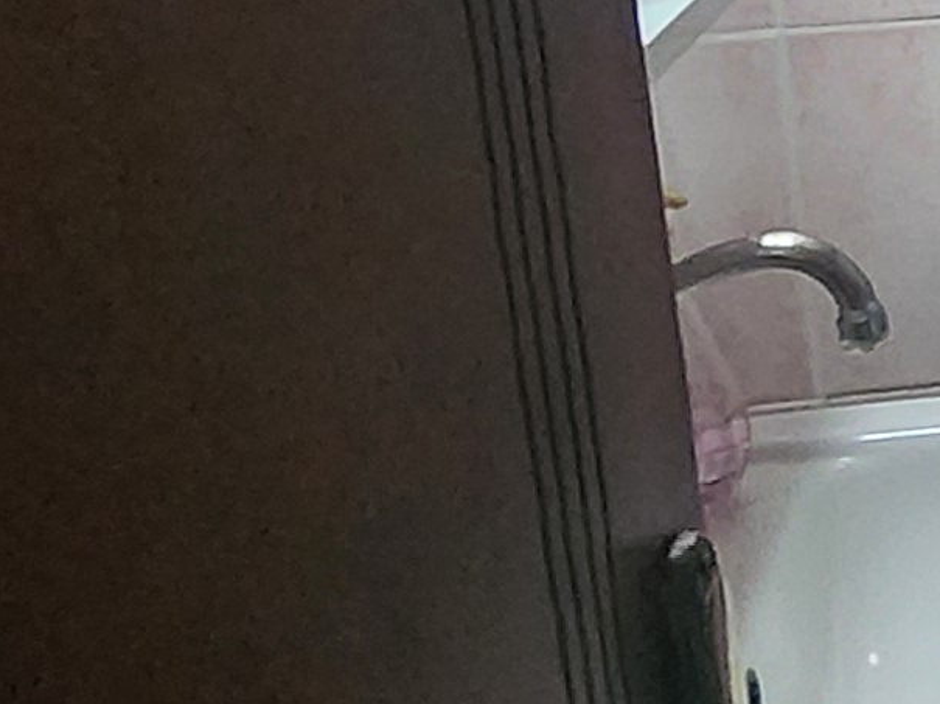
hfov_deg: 16.4
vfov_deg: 16.4
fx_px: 2334
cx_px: 1961
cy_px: -145
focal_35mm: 86
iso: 800
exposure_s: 1/24
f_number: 2.2
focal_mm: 2.2
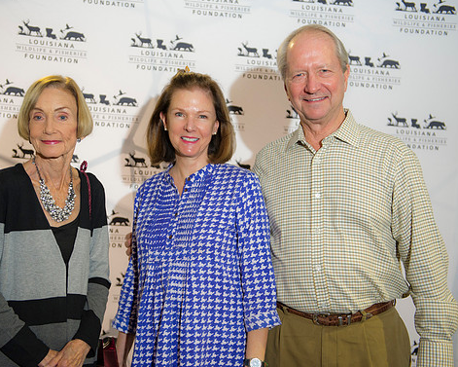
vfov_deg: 29.1
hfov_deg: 35.9
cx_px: 200
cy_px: 181
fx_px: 705
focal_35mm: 52
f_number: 3.2
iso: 800
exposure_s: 1/100
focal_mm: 45
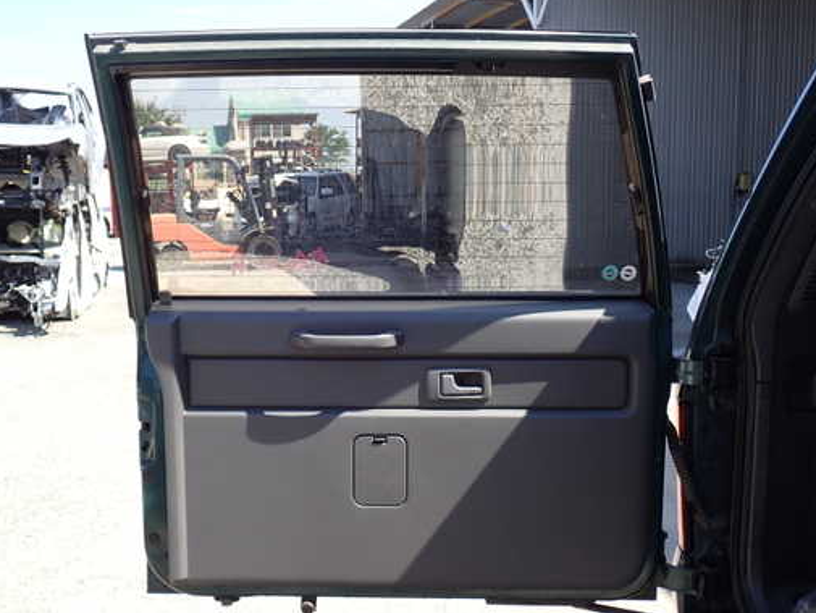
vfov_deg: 37.7
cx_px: 349
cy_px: 317
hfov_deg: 48.8
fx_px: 896
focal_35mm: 38
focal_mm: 5.79
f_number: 3.2
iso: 100
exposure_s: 1/320
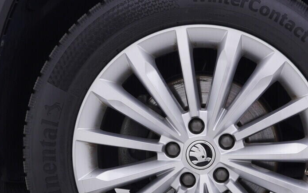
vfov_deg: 17.0
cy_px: 152
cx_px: 223
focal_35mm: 76
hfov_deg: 26.9
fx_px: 638
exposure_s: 1/80
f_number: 4
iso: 125
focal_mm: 24
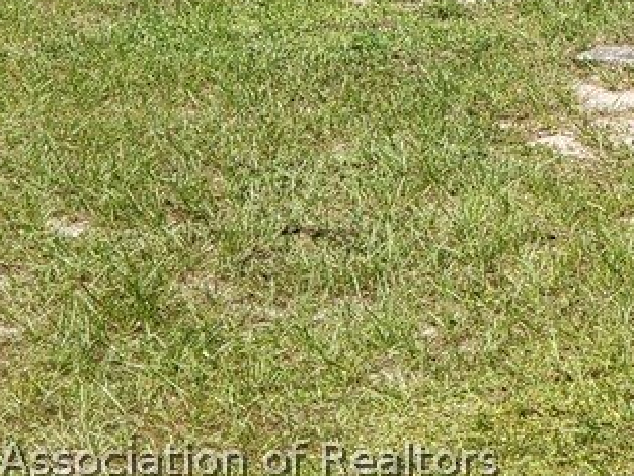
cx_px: 792
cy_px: -286
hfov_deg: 11.4
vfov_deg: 8.5
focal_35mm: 170
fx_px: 3115
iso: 32
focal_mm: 6
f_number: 2.4
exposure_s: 1/523
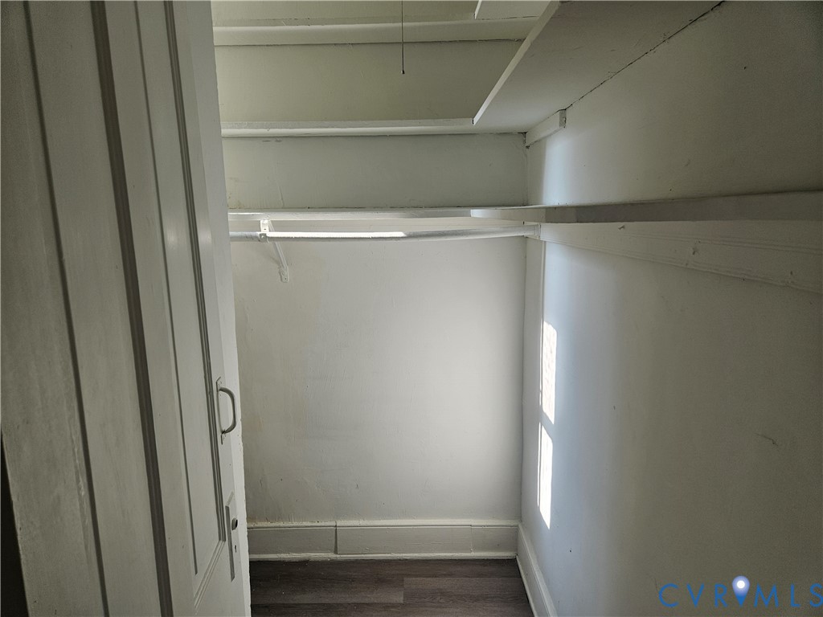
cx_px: 412
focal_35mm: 23
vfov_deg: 58.9
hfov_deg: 73.9
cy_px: 308
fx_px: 547
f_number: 1.8
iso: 50
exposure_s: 1/207
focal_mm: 5.4
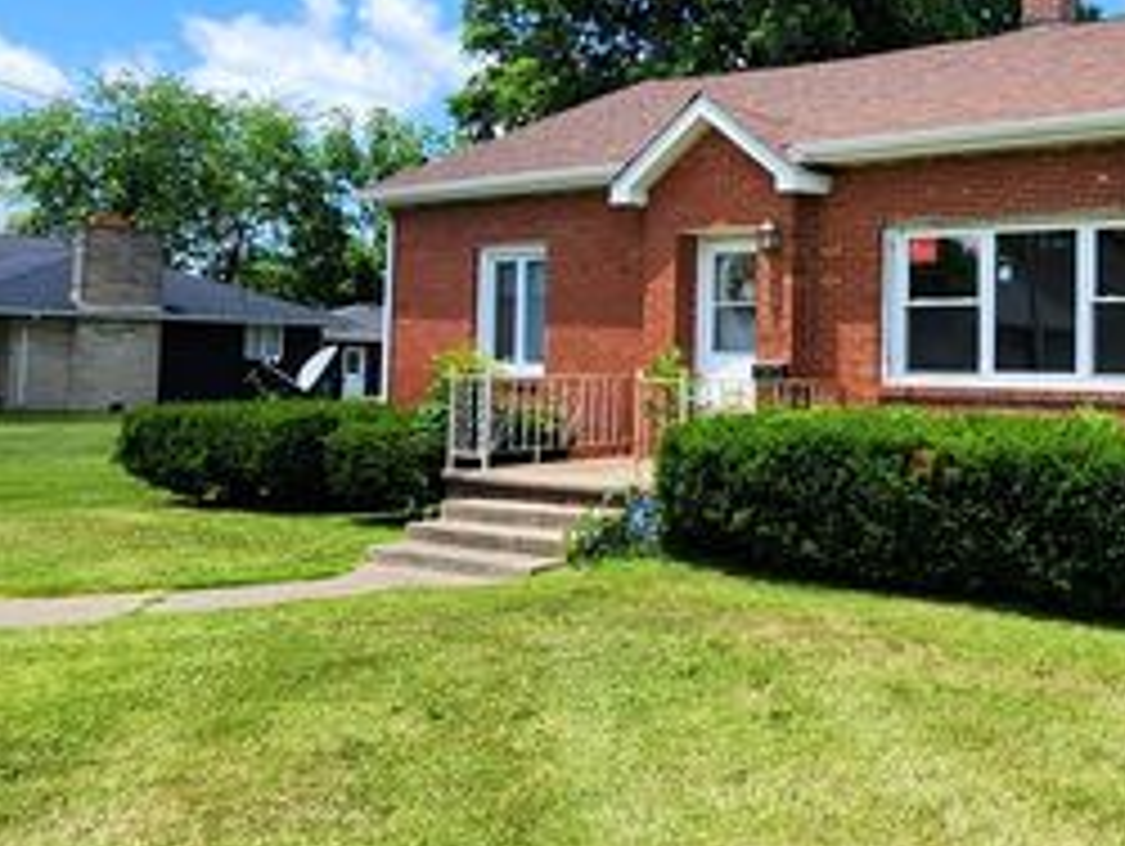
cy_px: 191
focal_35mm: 26
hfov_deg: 53.5
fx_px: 846
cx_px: 1116
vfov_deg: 50.5
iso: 50
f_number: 2.2
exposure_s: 1/1571
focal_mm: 2.2
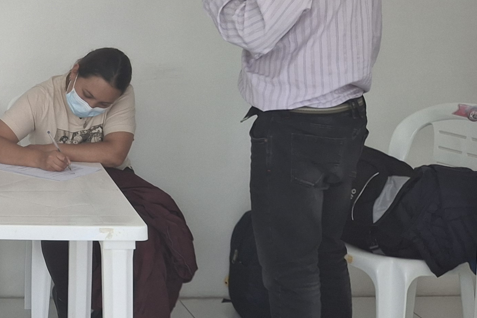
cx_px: -197
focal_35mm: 76
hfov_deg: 22.7
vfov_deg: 17.8
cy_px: 77
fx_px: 1007
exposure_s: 1/296
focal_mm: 4.69
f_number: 1.8
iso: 32
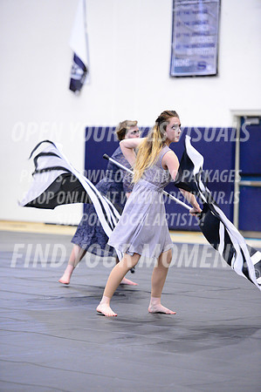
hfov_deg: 9.4
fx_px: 1580
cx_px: 130
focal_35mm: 145
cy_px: 196
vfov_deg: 14.2
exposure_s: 1/320
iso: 8000
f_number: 2.8
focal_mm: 145
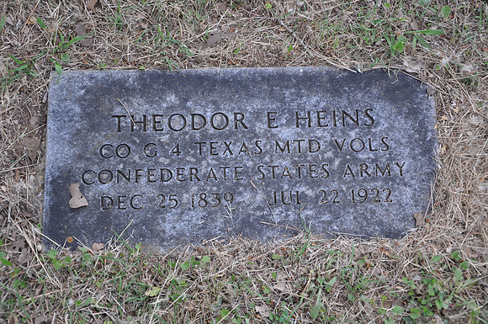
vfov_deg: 21.5
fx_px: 853
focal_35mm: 63
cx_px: 244
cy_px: 162
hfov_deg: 31.9
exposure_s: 1/100
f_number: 5
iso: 400
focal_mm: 42
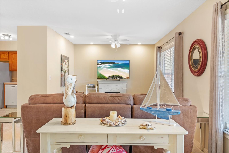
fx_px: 160
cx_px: 114
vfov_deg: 50.9
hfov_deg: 71.1
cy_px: 76
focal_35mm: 25
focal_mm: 16.8
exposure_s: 1/2.5
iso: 250
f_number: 8
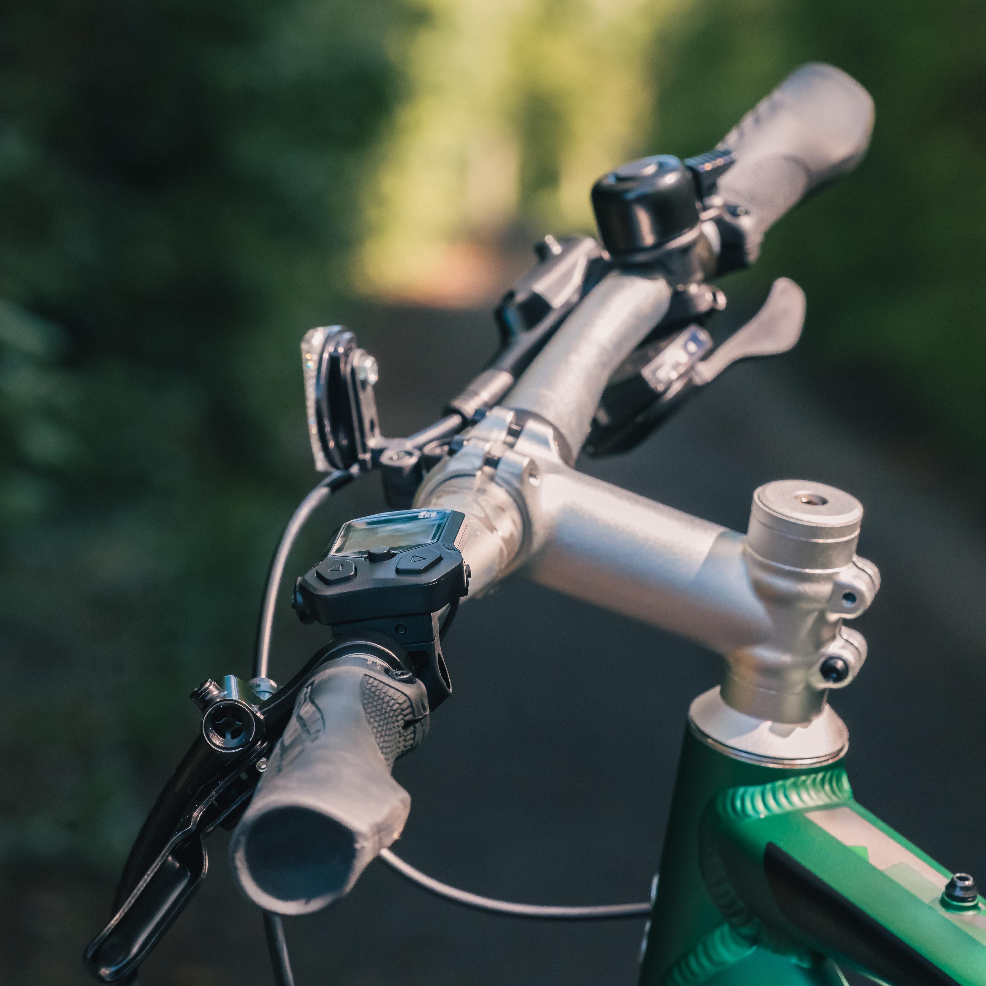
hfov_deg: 9.1
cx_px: 492
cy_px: 544
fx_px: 6187
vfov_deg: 9.1
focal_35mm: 192
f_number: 10
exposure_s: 1/320
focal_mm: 150
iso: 3200
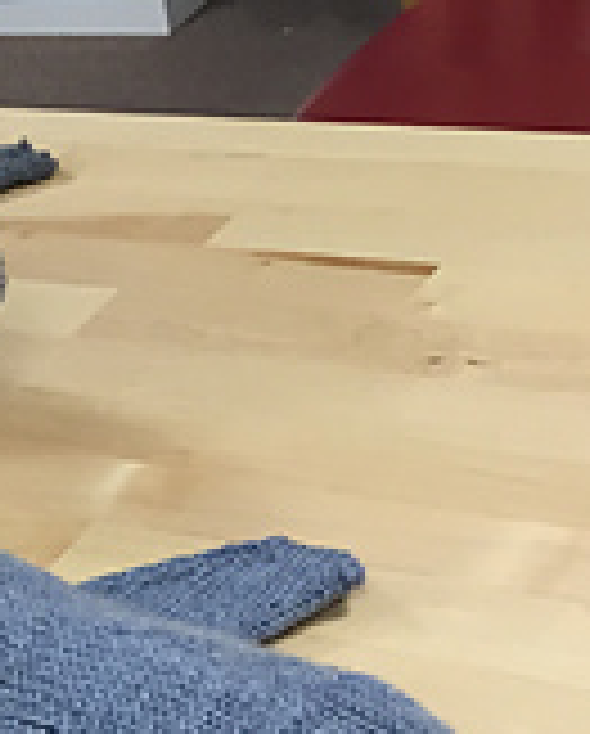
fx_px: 2416
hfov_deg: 12.6
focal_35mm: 111
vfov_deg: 16.4
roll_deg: +24.5
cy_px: 937
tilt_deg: -36.5
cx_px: -495
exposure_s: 1/30
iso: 64
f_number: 2.2
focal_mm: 4.15
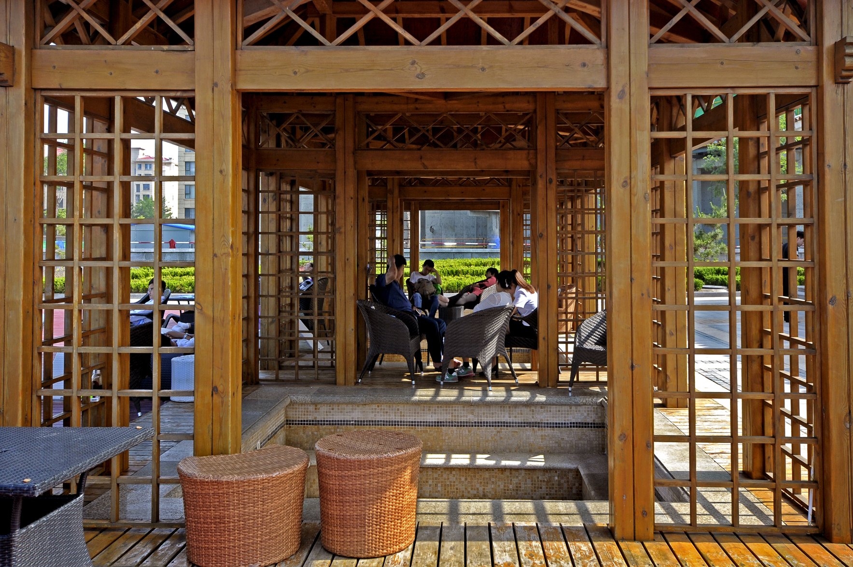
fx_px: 781
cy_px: 284
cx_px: 426
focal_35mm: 33
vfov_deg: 39.9
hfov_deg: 57.3
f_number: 8
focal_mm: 22
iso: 200
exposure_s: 1/160
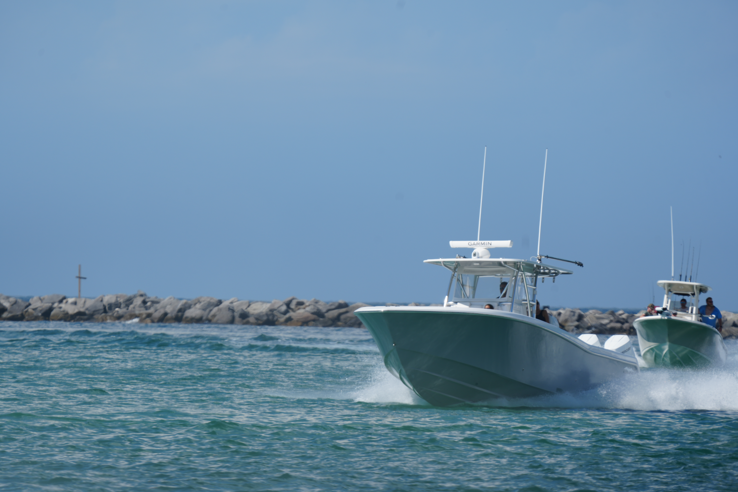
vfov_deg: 2.3
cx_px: 369
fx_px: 12299
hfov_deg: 3.4
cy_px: 246
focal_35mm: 600
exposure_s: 1/500
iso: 100
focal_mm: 600
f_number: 7.1
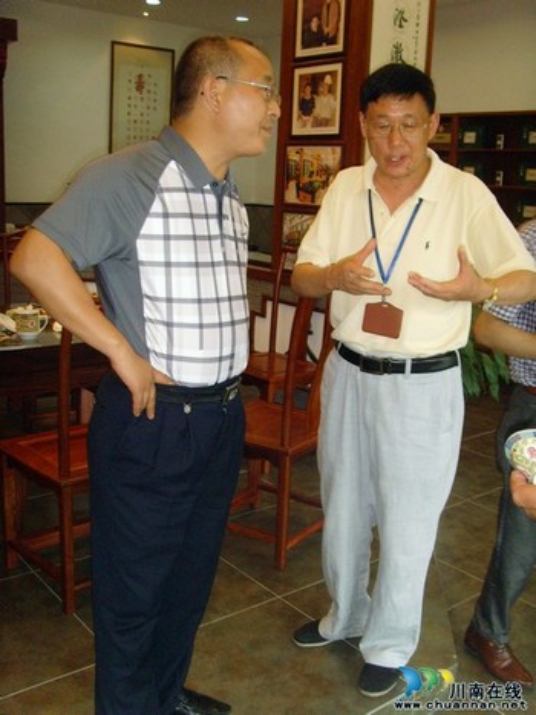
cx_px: 268
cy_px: 358
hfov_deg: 36.8
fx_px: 806
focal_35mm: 39
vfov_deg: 47.9
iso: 240
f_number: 3.5
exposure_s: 1/45
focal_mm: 6.6
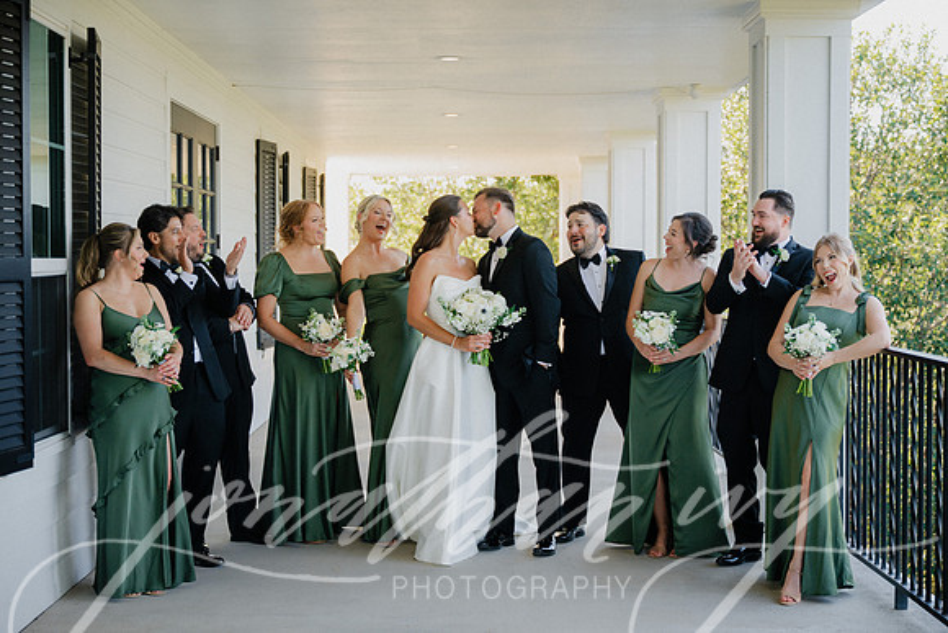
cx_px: 474
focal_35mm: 53
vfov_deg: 25.5
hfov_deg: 37.5
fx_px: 1396
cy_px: 316
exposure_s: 1/400
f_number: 2.8
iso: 320
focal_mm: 53
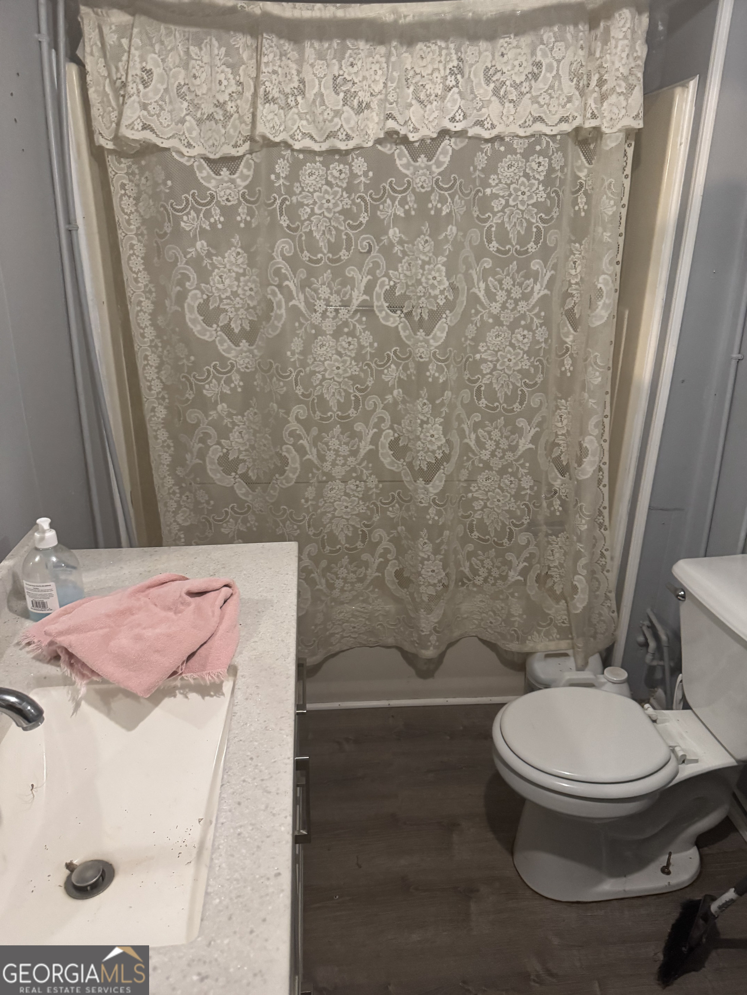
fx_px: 691
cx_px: 374
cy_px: 498
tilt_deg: -23.2
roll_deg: -1.0
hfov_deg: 56.8
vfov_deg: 71.6
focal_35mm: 24
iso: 800
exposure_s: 1/60
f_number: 1.78
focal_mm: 6.76
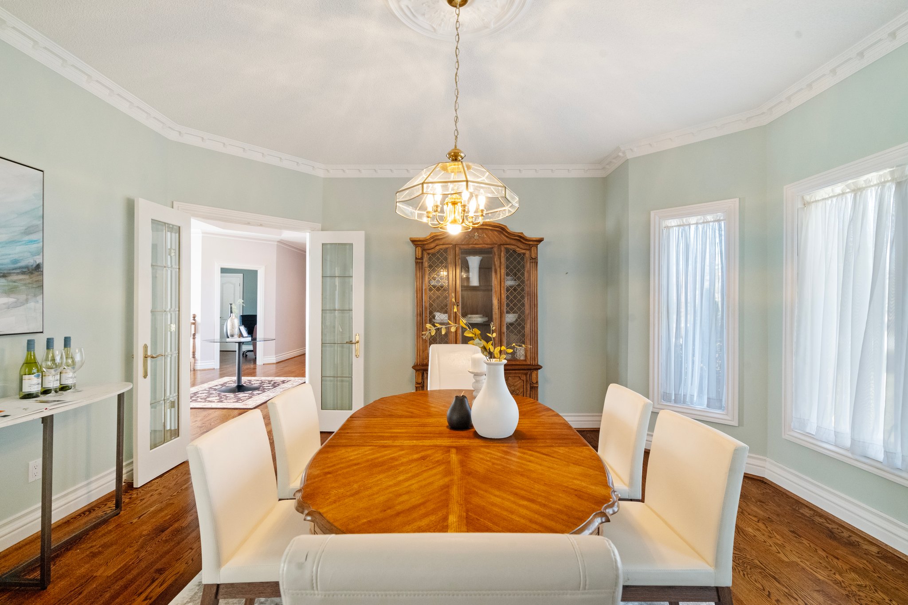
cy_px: 302
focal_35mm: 16
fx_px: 403
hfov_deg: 96.7
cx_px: 454
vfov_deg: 73.7
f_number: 9
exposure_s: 1/30
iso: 12800
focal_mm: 16
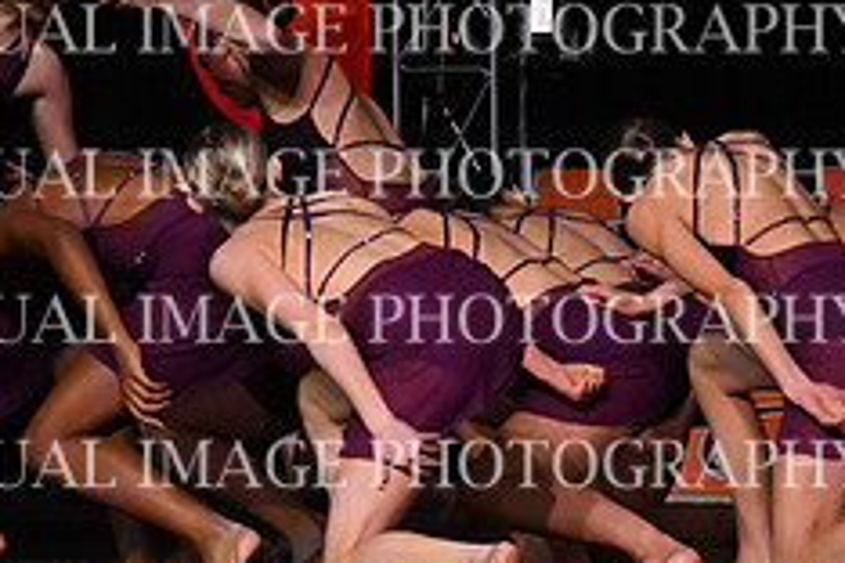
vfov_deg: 3.4
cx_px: 350
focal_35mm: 409
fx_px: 9599
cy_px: 101
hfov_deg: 5.0
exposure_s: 1/1000
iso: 8000
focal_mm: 110
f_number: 4
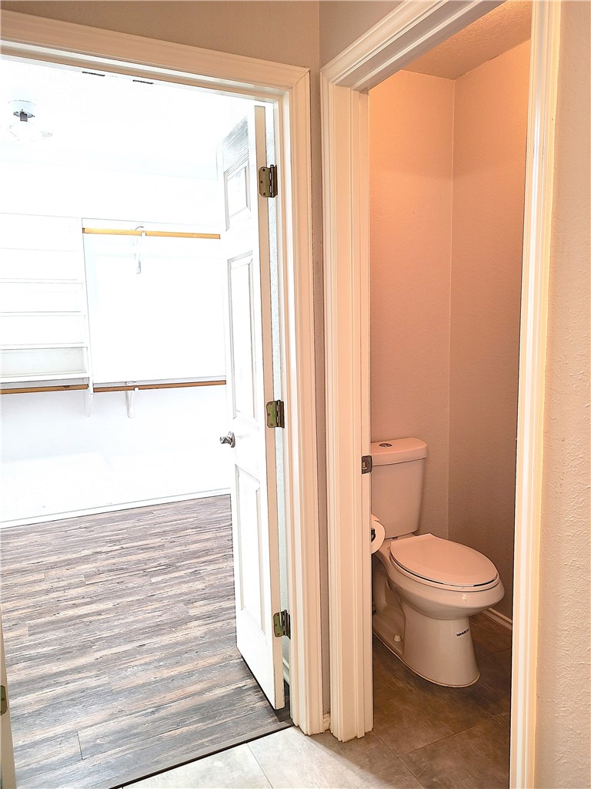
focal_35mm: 26
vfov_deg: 67.3
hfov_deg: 53.1
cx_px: 296
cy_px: 394
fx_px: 592
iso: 64
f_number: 1.8
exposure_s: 1/60
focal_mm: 5.4
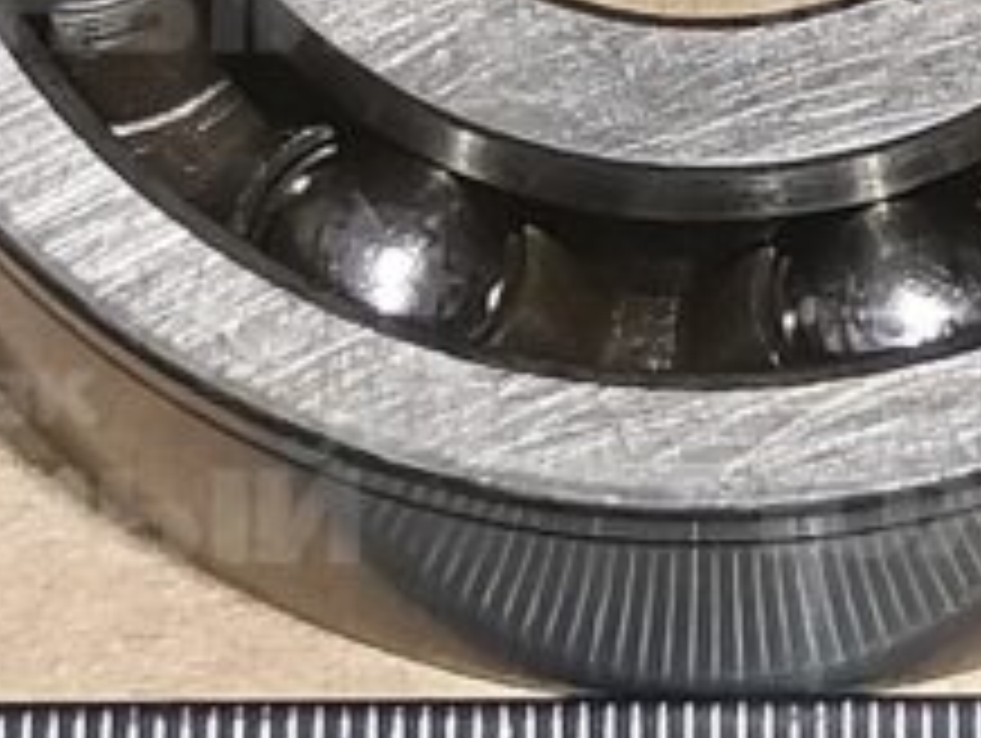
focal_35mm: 122
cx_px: 576
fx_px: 3461
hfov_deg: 16.1
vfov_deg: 11.9
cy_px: -202
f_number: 1.4
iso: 320
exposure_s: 1/100
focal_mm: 4.66
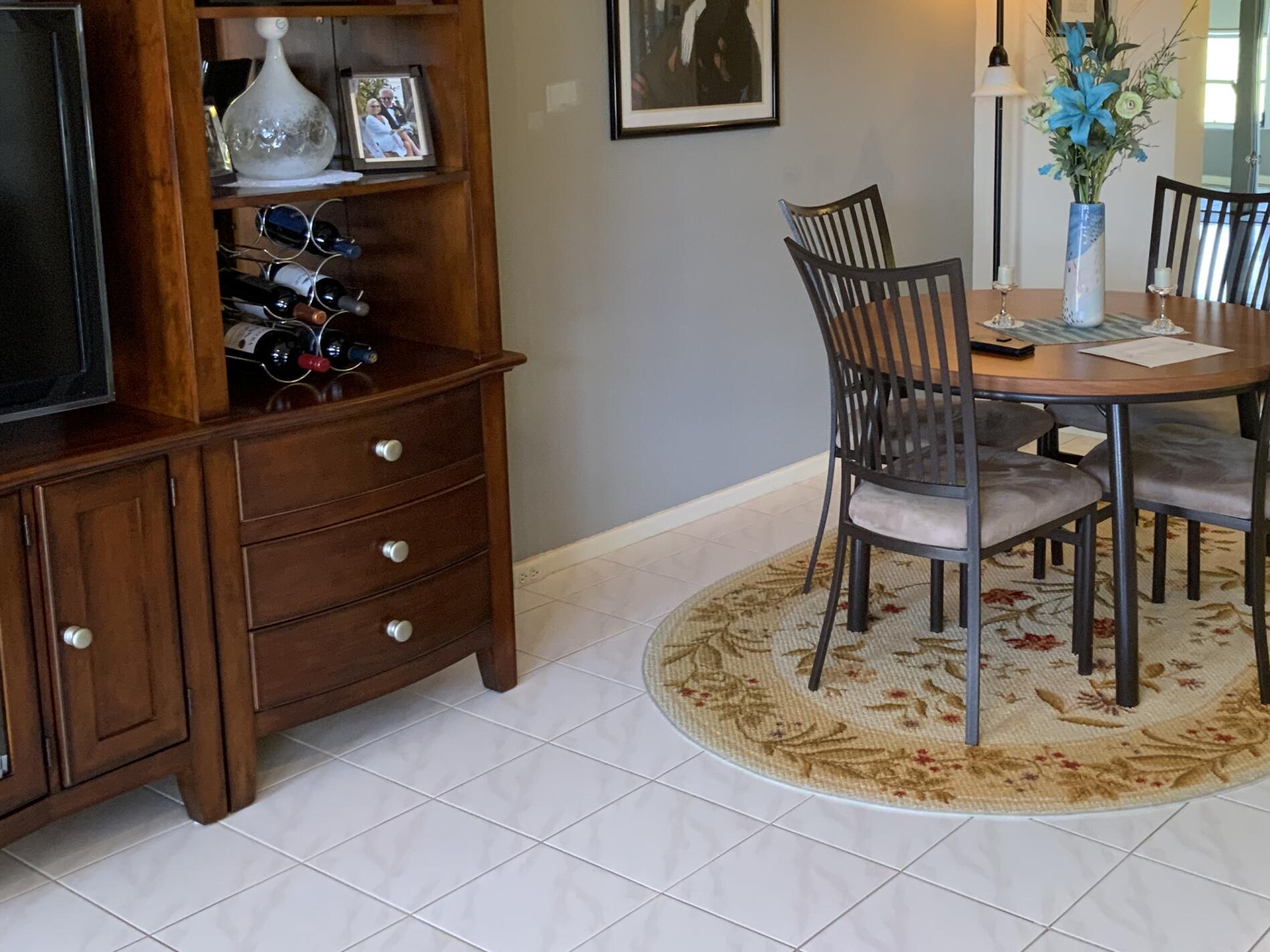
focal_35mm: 46
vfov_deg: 31.4
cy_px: 350
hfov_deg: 40.7
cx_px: 856
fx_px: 1688
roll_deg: -0.7
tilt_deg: -11.8
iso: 100
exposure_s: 1/60
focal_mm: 3
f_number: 1.8
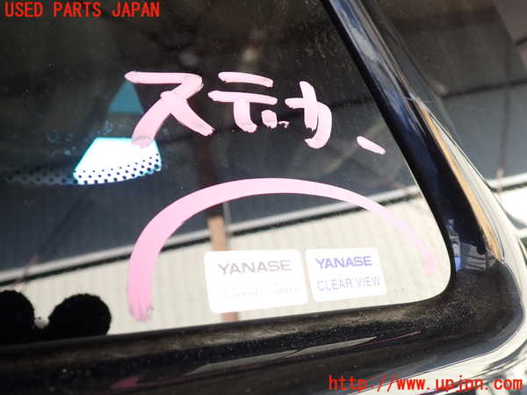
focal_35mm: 30
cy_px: 198
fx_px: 457
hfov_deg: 60.0
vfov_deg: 46.8
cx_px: 264
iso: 100
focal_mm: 5.4
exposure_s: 1/80
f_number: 2.3
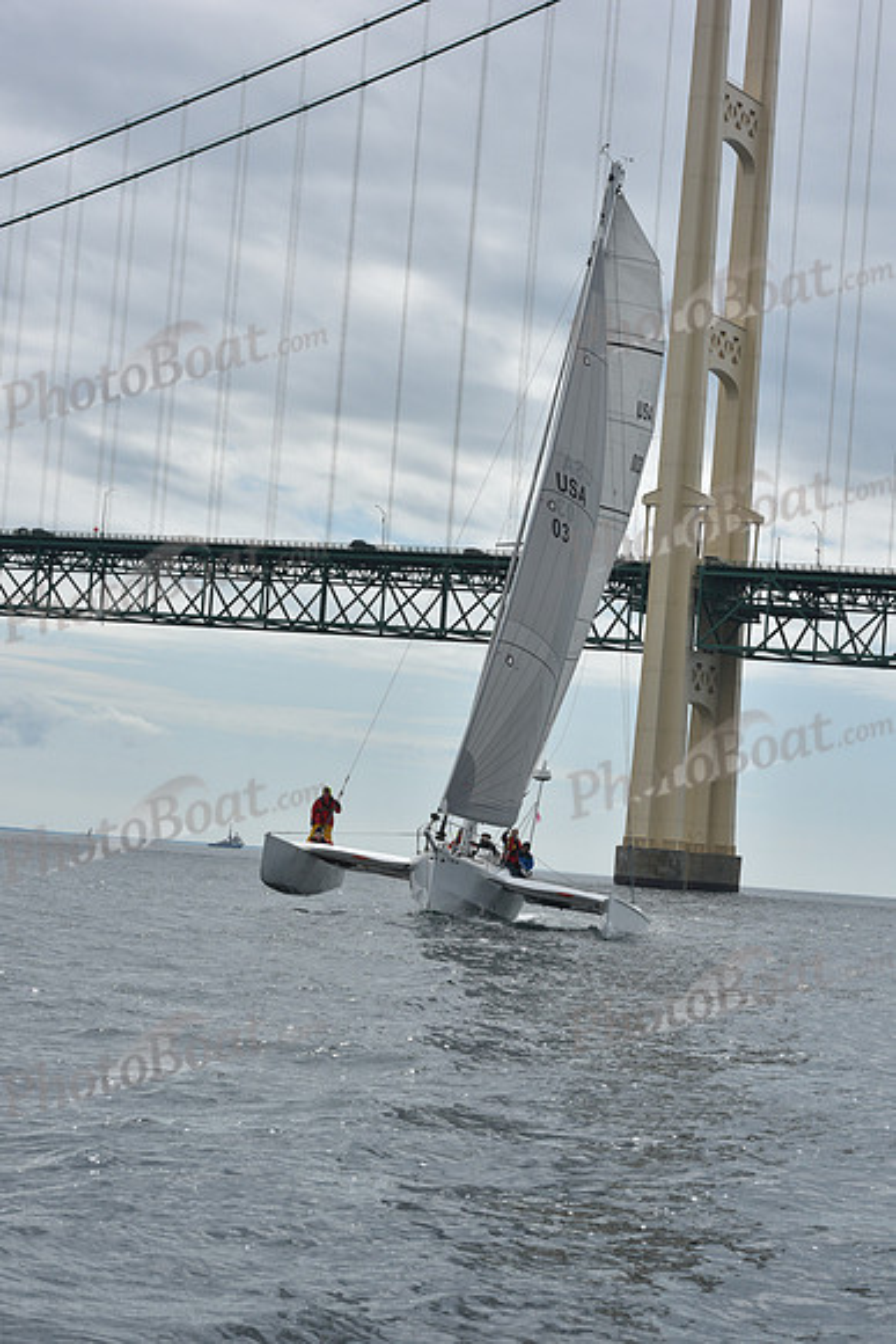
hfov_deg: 16.7
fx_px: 3059
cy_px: 672
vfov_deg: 24.8
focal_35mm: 82
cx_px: 448
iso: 250
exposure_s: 1/800
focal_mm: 82
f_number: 13
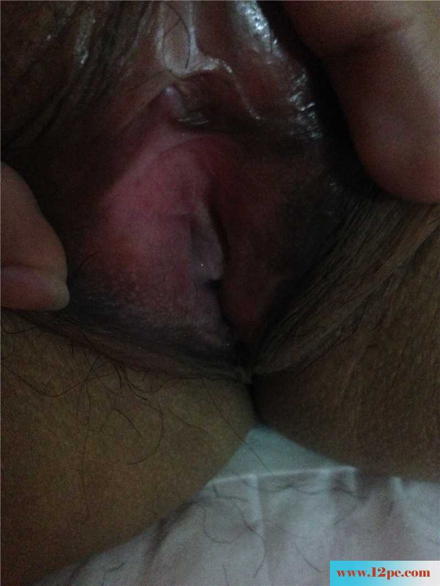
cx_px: 220
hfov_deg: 43.0
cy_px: 293
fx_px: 559
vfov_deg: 55.3
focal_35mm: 33
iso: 800
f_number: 2.4
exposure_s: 1/15
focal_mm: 4.12
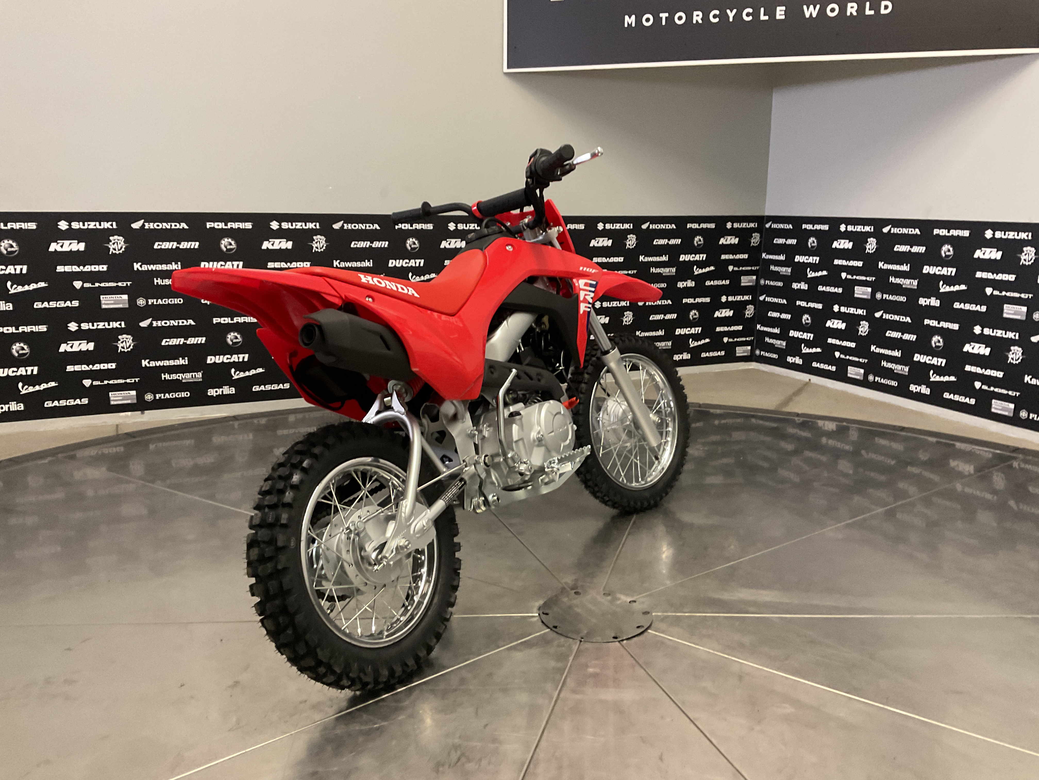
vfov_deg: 48.2
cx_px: 520
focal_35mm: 29
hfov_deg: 61.7
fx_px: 870
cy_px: 390
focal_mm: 3
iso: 200
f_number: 1.8
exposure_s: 1/40
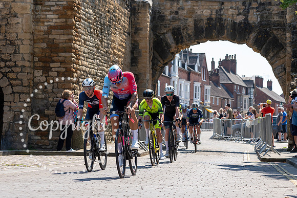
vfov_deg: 12.3
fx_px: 920
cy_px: 86
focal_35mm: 112
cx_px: 104
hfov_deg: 18.3
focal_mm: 75
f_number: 5
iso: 160
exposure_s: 1/800
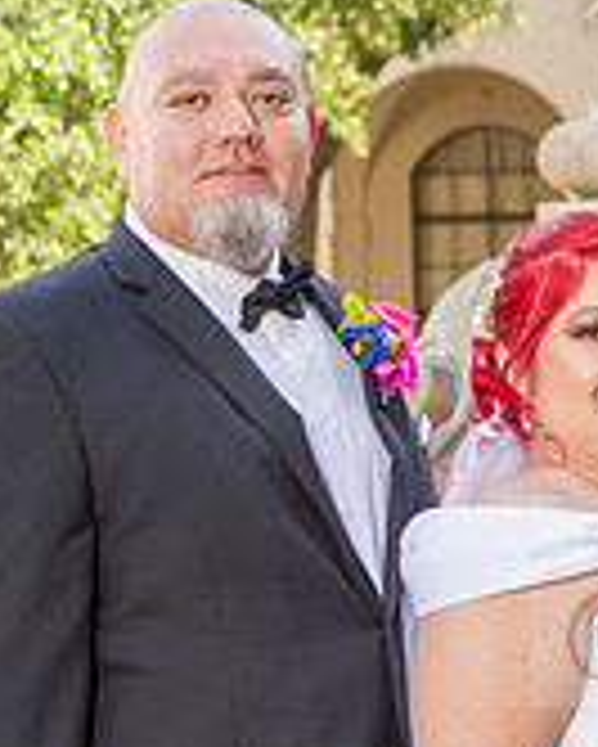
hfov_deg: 7.3
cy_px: 402
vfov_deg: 9.2
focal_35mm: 209
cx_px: 922
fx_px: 4619
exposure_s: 1/200
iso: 100
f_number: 4.5
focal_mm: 52
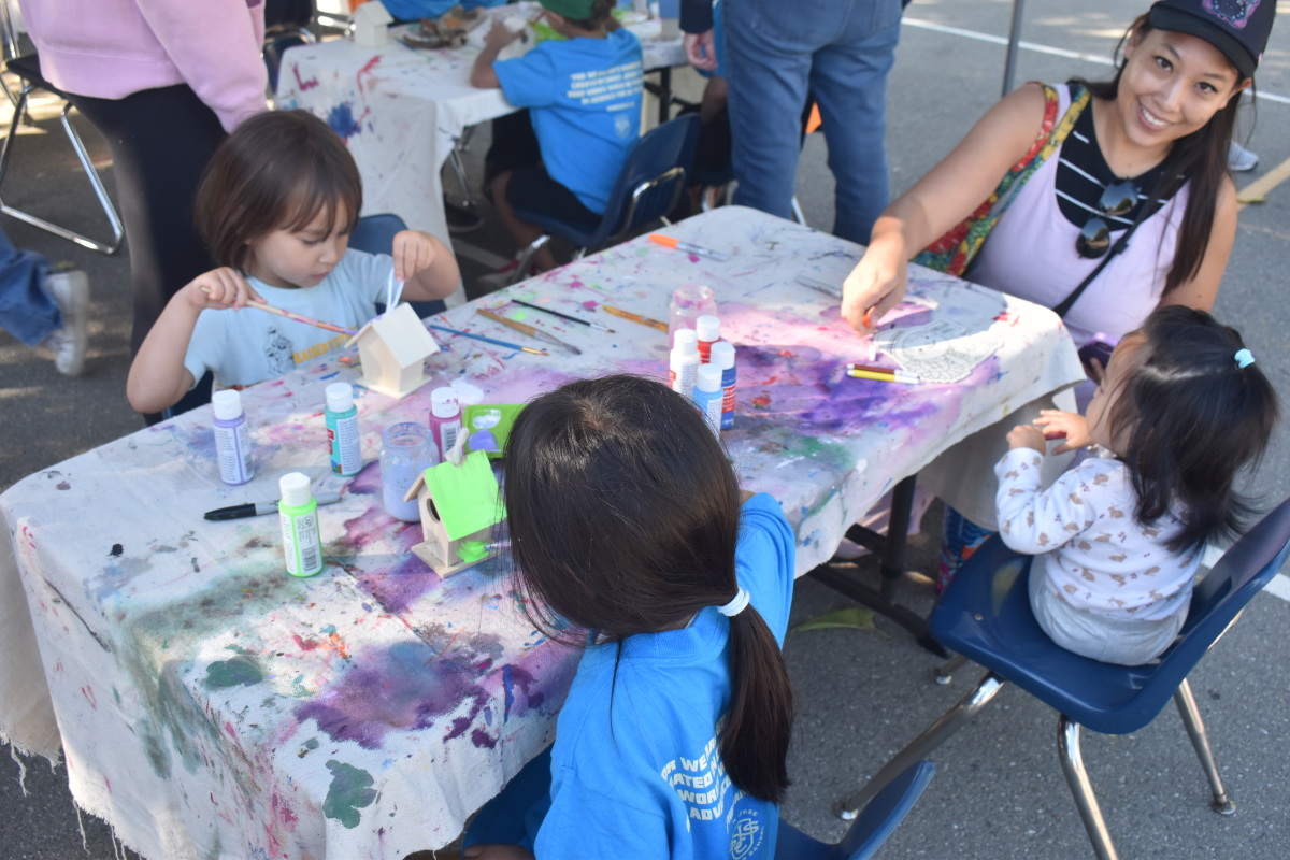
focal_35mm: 34
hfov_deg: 55.1
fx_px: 1236
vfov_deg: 38.4
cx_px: 645
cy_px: 430
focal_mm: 23
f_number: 5.6
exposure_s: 1/250
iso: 400
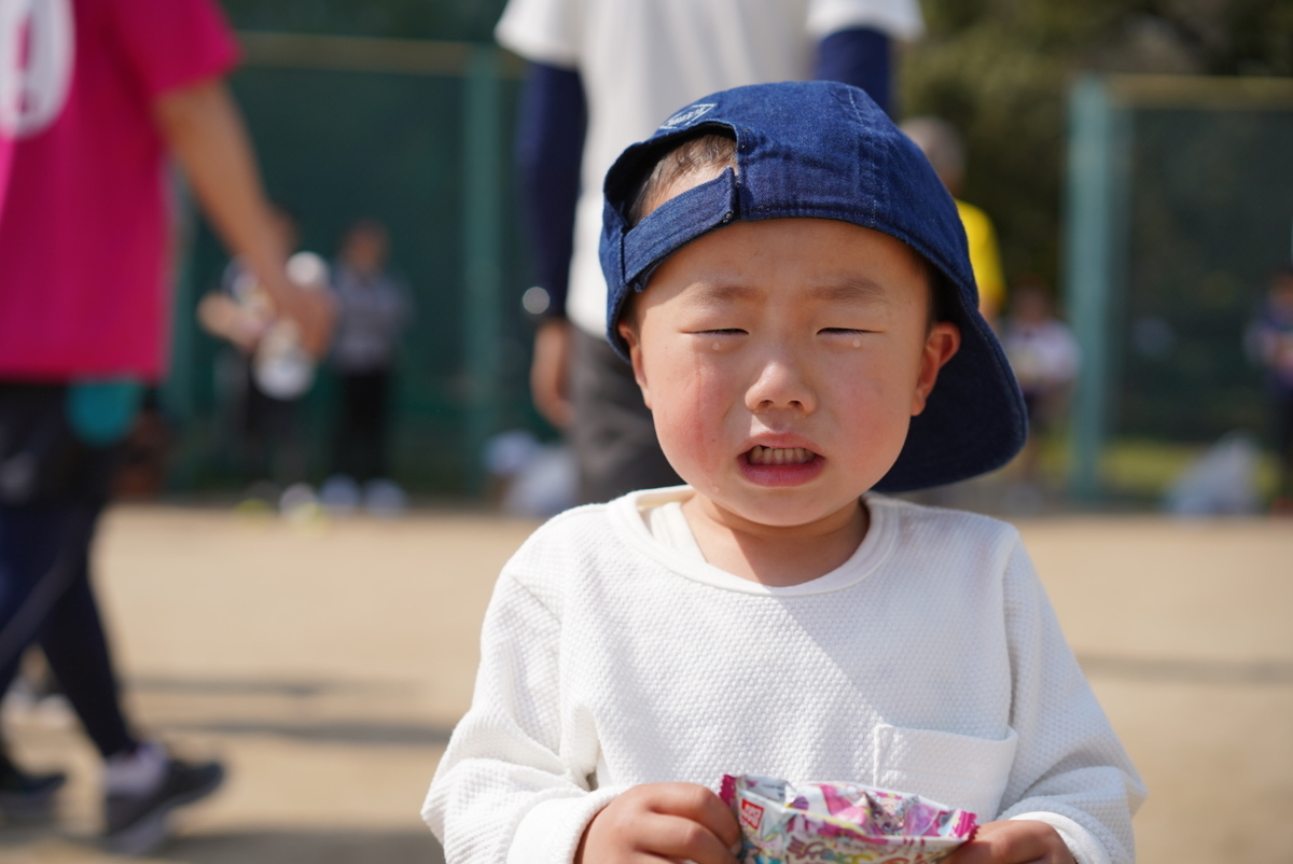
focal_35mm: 55
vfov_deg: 24.7
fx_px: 1977
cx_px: 646
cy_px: 432
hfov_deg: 36.2
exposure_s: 1/1600
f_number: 3.2
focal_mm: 55
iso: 100
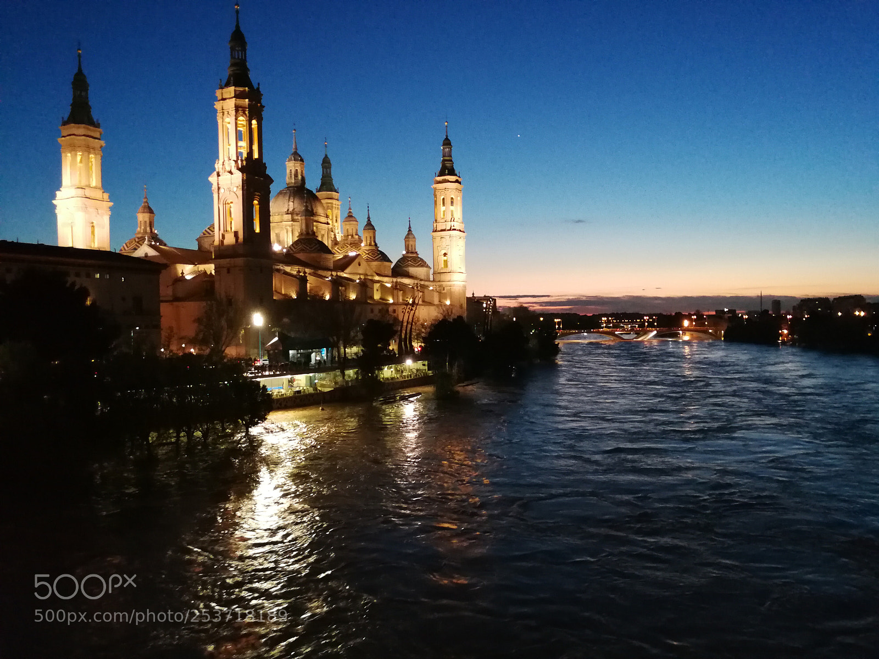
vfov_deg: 51.4
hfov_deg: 65.3
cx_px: 440
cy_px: 330
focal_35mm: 27
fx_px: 686
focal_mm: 3.95
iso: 640
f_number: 2.2
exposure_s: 1/20
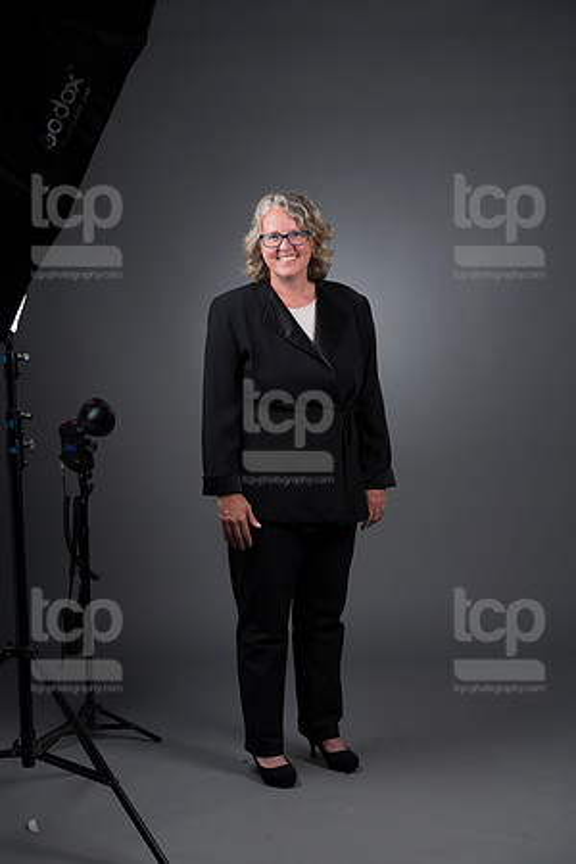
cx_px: 288
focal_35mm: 80
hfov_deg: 17.1
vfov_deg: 25.4
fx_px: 1920
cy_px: 432
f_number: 5.6
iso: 160
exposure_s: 1/250
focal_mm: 80
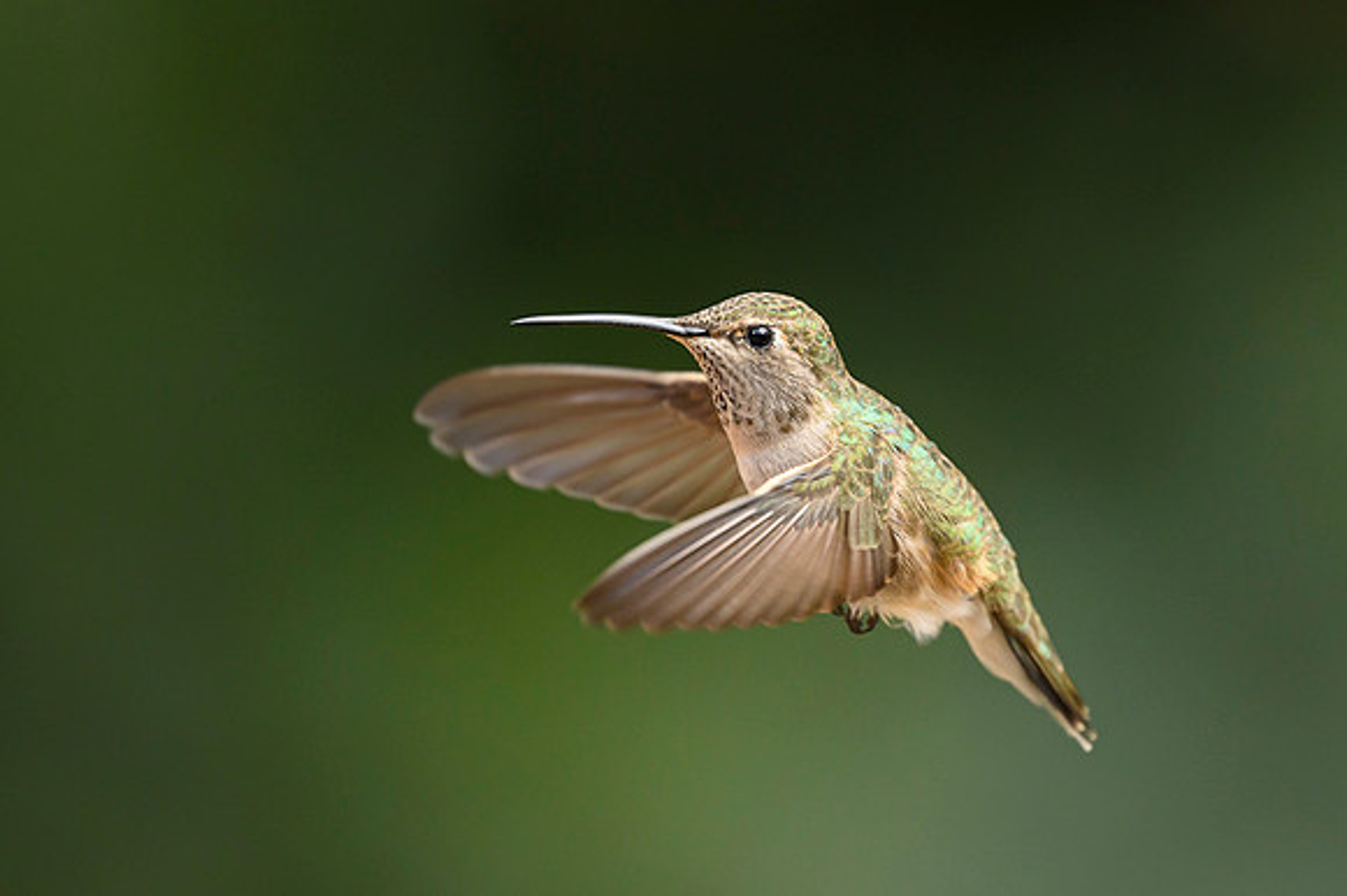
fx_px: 23049
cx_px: 791
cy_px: 496
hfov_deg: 3.3
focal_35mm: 616
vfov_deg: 2.2
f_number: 4
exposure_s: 1/2000
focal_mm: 400
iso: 1250
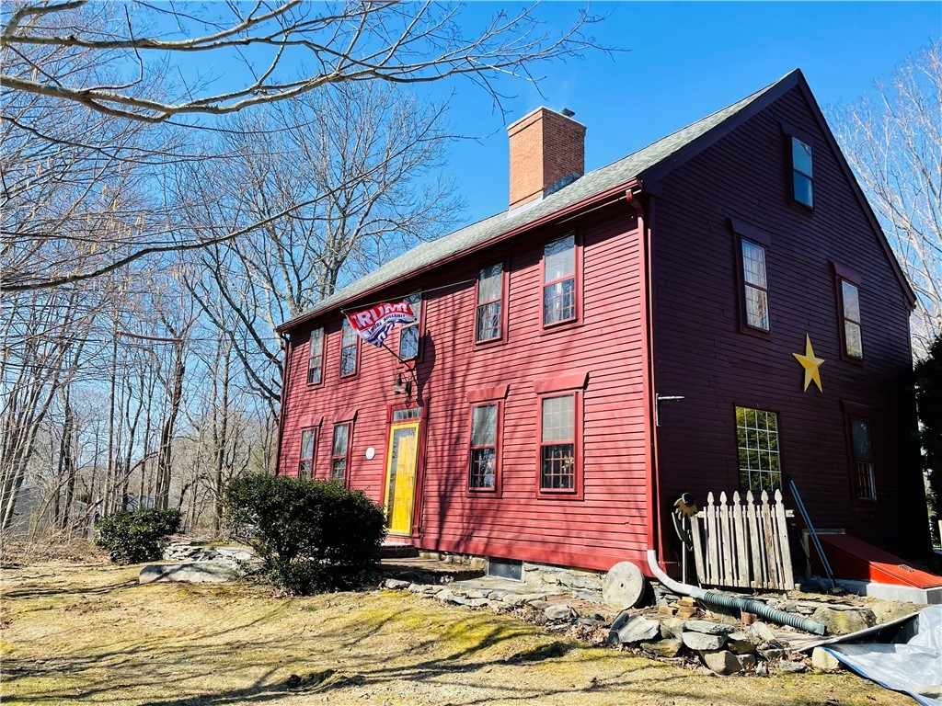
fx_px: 708
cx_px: 471
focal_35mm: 26
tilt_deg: +12.4
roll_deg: -1.0
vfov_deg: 53.1
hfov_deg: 67.3
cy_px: 353
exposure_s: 1/1618
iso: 32
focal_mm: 4.2
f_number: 1.6
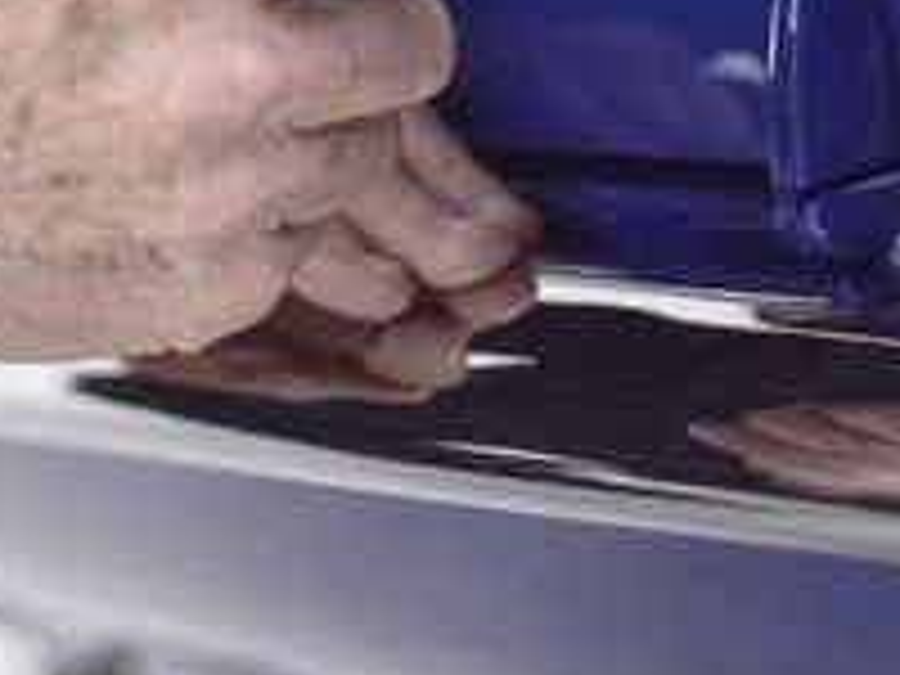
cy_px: -706
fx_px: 7514
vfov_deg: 5.0
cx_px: -320
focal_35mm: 289
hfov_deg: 6.8
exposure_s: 1/500
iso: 160
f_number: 1.6
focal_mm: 50
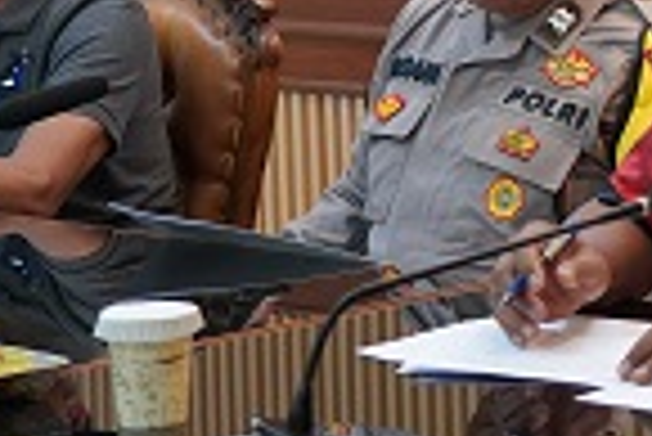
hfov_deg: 11.7
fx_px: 3064
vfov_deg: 8.1
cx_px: 913
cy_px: -47
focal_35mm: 169
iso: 6400
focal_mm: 49
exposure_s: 1/160
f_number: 4
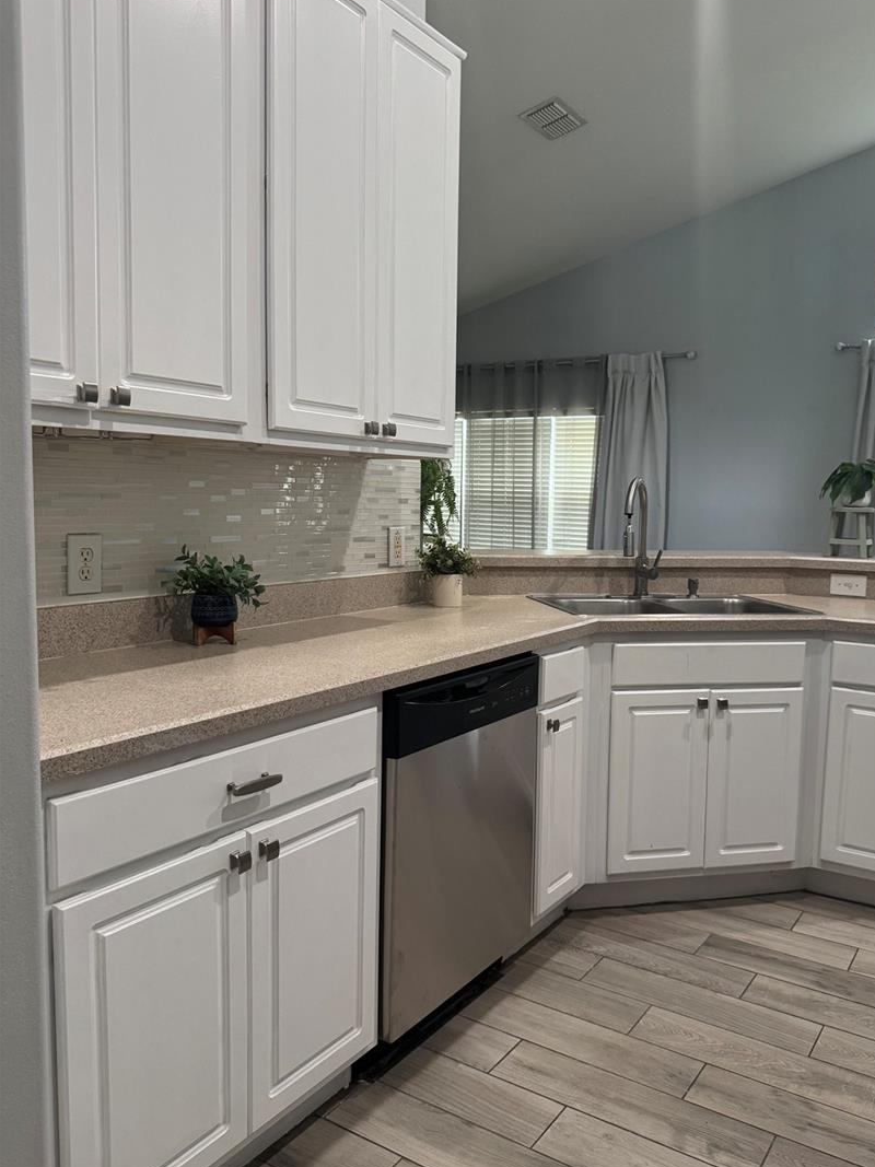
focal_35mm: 27
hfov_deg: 51.2
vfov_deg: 65.3
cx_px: 491
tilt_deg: -6.1
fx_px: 910
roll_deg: -0.8
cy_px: 587
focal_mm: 6.76
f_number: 1.78
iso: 250
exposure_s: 1/60
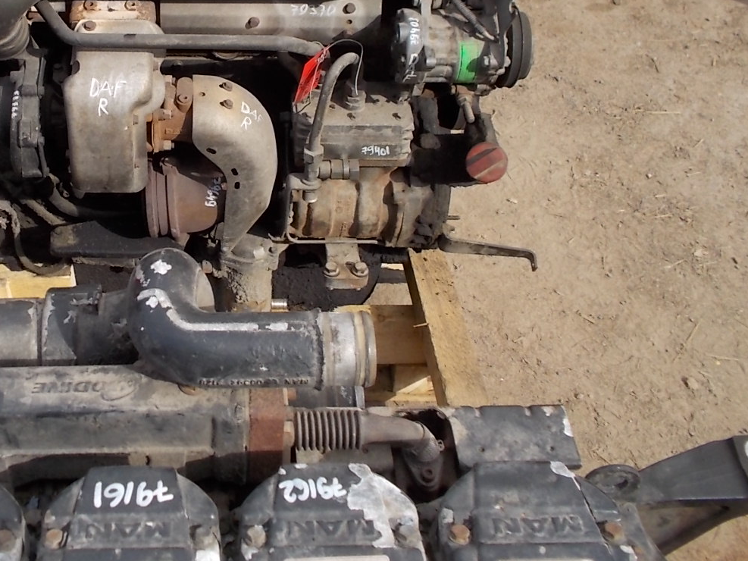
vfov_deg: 30.2
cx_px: 180
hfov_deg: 39.3
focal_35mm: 47
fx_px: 1015
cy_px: 125
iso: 80
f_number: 3.3
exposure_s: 1/500
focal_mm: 4.1
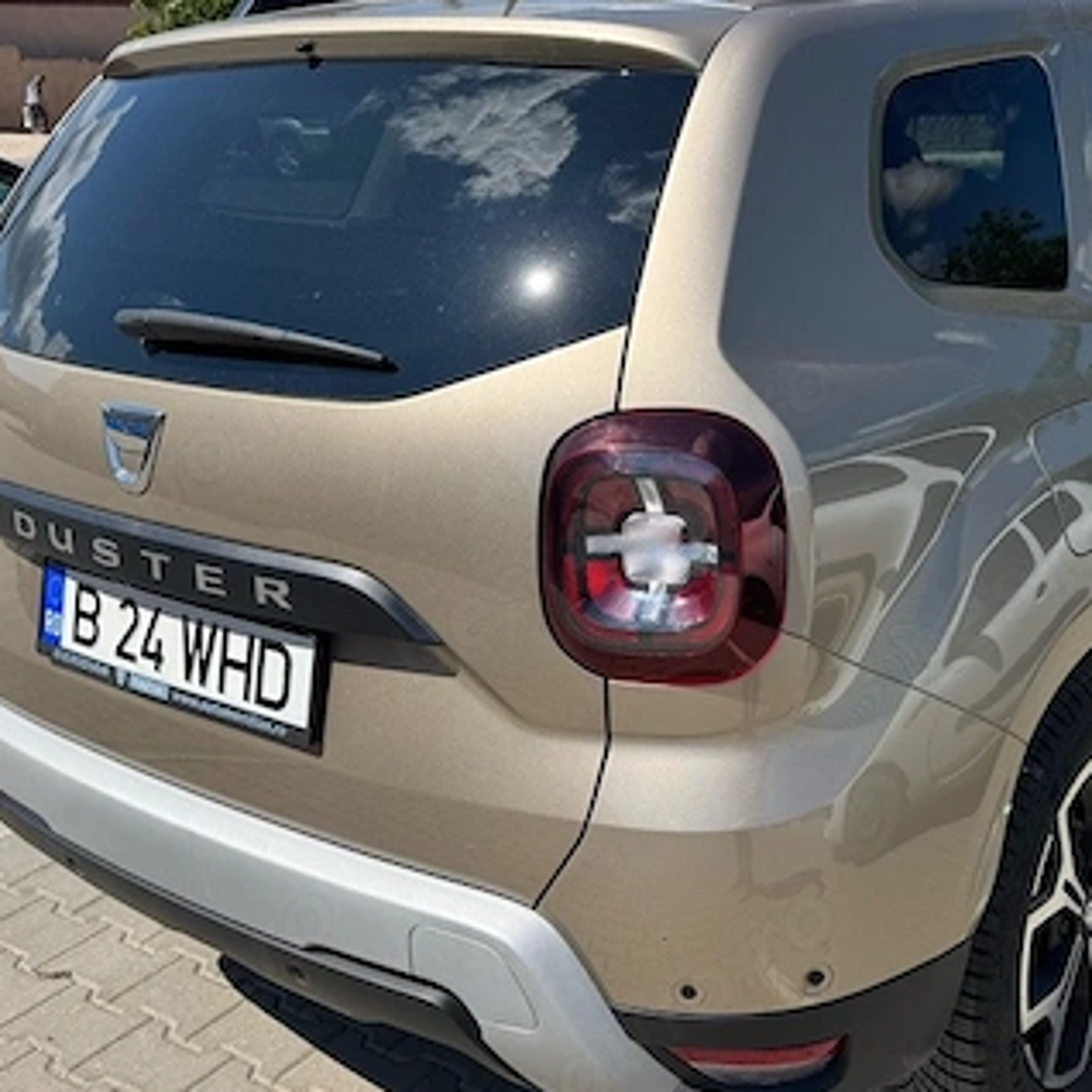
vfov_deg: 41.9
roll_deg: +1.6
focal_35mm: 40
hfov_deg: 41.0
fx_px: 1428
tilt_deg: -19.2
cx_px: 780
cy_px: 543
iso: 80
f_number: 1.78
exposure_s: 1/3597
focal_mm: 6.76
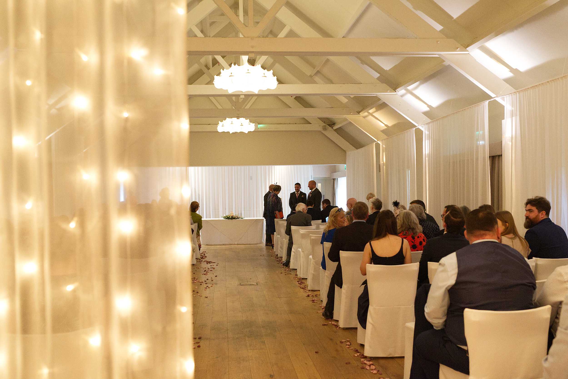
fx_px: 553
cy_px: 190
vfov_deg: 37.9
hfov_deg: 54.4
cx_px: 284
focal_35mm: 35
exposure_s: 1/160
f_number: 5
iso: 8000
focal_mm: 35
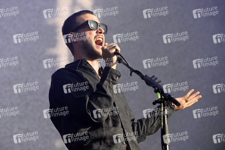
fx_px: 843
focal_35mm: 135
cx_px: 112
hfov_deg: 15.2
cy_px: 75
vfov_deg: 10.1
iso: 200
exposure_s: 1/500
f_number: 5
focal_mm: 135
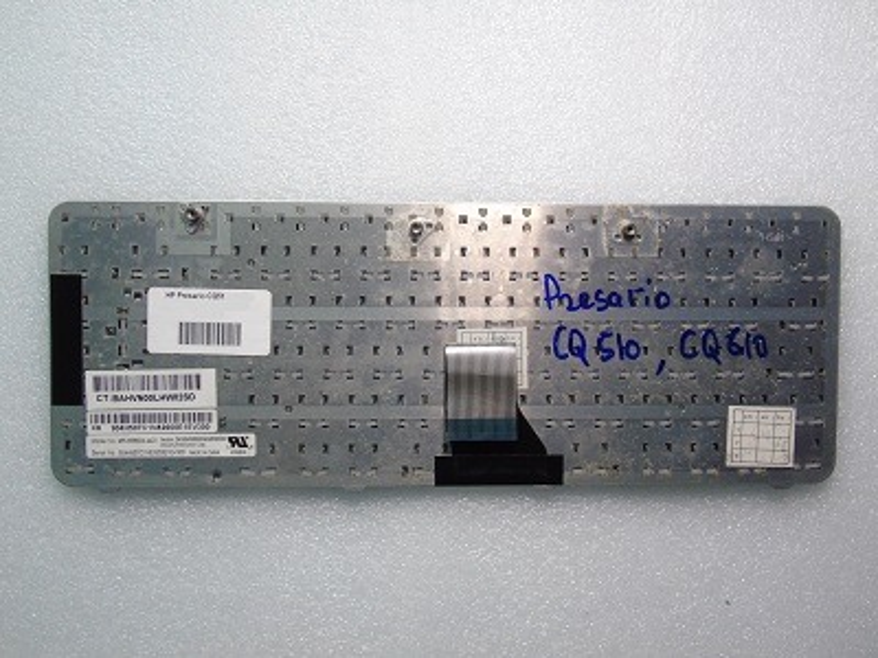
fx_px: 736
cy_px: 329
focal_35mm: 29
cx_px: 439
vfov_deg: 48.2
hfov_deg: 61.7
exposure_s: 1/40
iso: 400
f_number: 6
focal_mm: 5.2
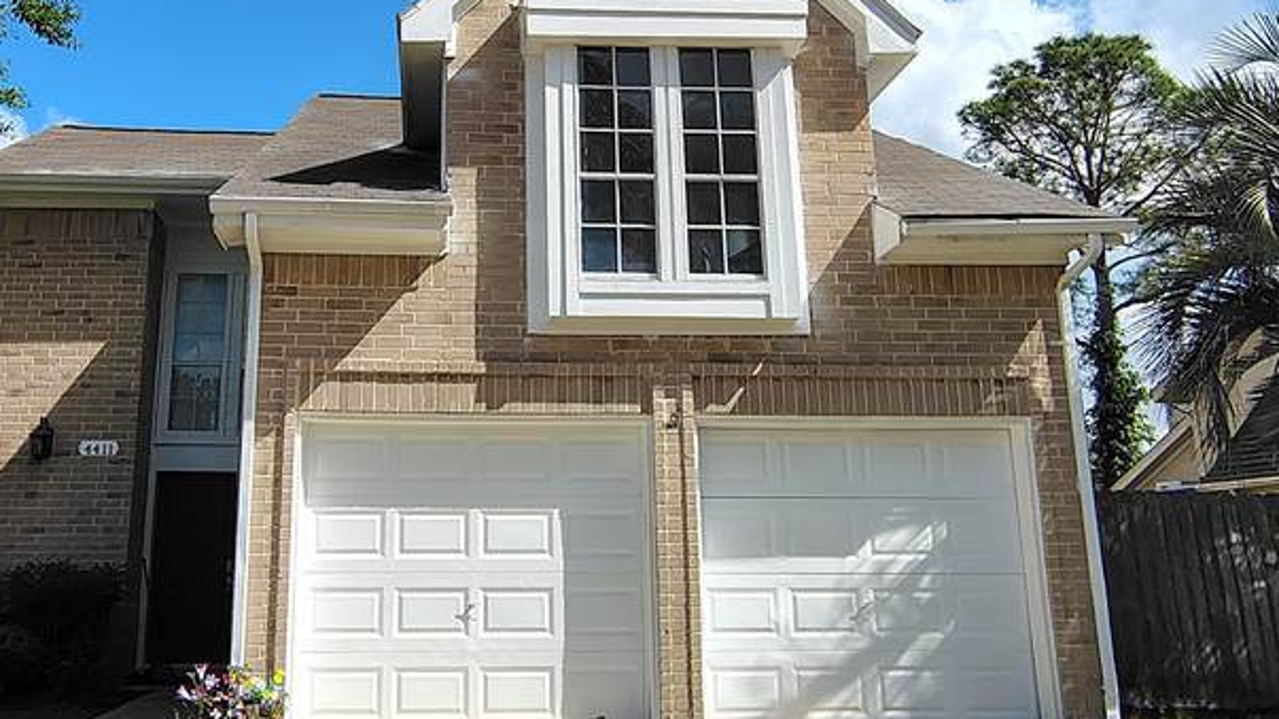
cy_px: 216
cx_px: 503
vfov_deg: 31.6
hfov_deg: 53.6
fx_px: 1255
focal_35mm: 37
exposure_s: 1/1320
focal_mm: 2.13
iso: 100
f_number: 2.2
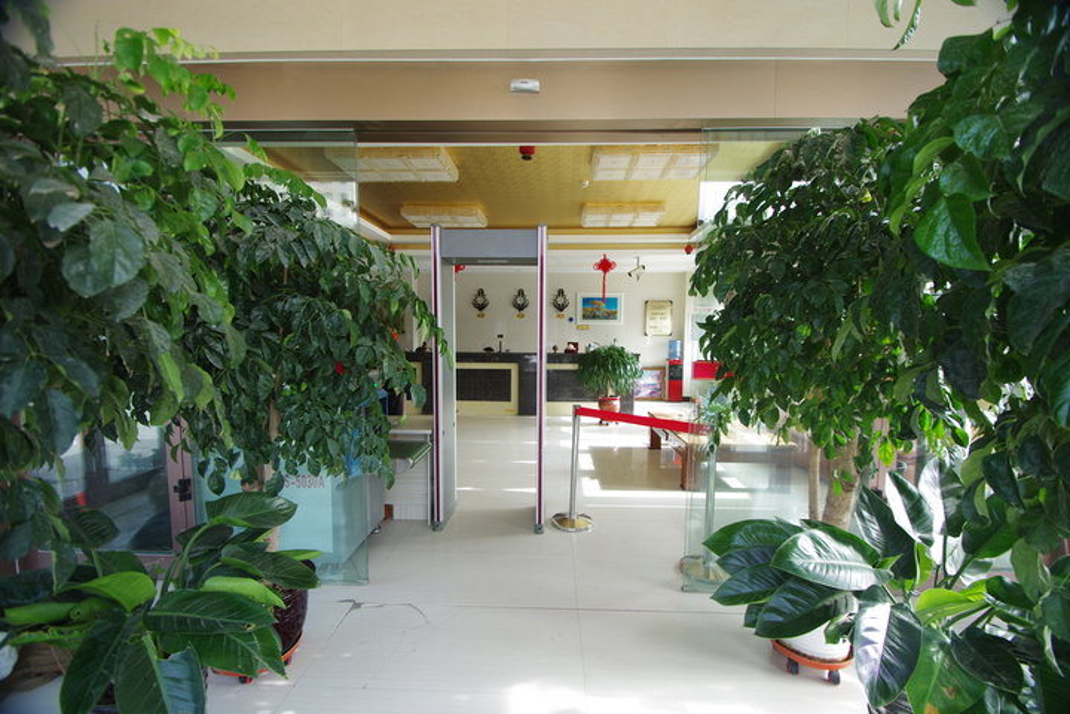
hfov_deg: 100.4
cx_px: 535
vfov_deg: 77.3
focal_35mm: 15
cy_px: 357
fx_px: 446
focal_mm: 10
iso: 80
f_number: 3.5
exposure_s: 1/13
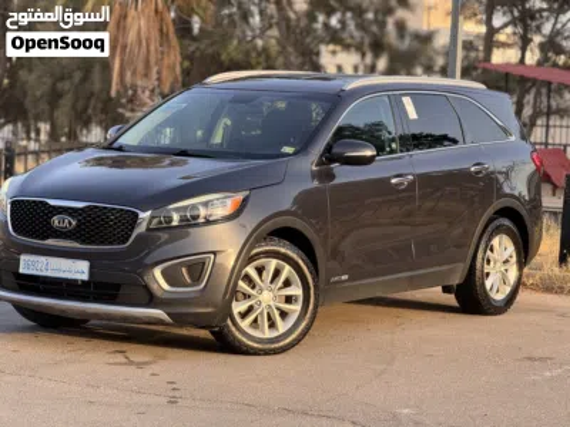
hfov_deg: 16.4
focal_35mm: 120
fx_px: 1976
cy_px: 214
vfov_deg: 12.3
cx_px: 285
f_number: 2.8
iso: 50
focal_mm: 15.66
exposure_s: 1/131
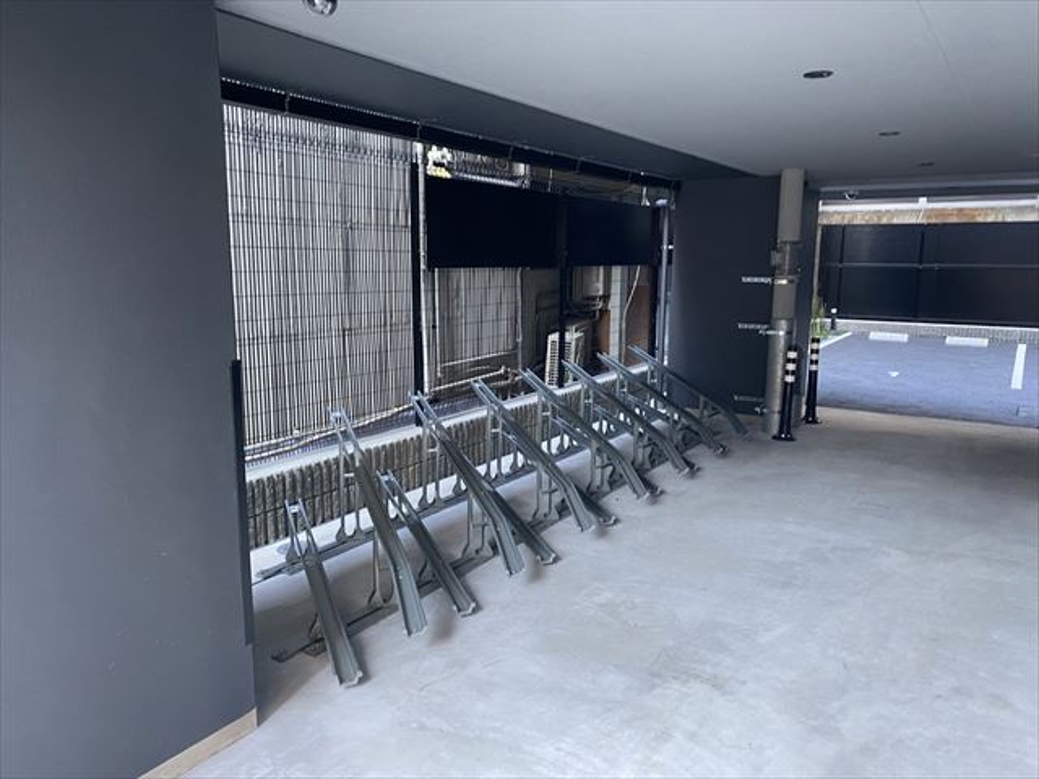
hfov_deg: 67.3
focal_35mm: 26
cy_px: 390
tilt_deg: -14.6
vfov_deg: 53.1
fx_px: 780
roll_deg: +0.4
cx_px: 520
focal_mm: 4.25
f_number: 1.8
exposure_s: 1/66
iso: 125
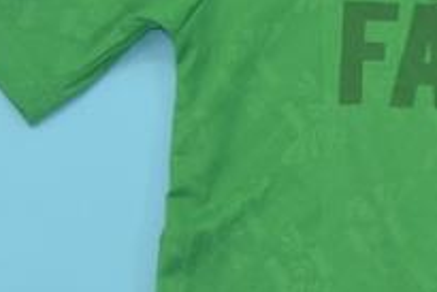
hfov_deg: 12.5
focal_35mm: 158
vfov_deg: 8.7
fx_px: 1919
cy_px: 183
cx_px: 614
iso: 200
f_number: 3.8
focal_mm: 20
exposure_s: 1/125
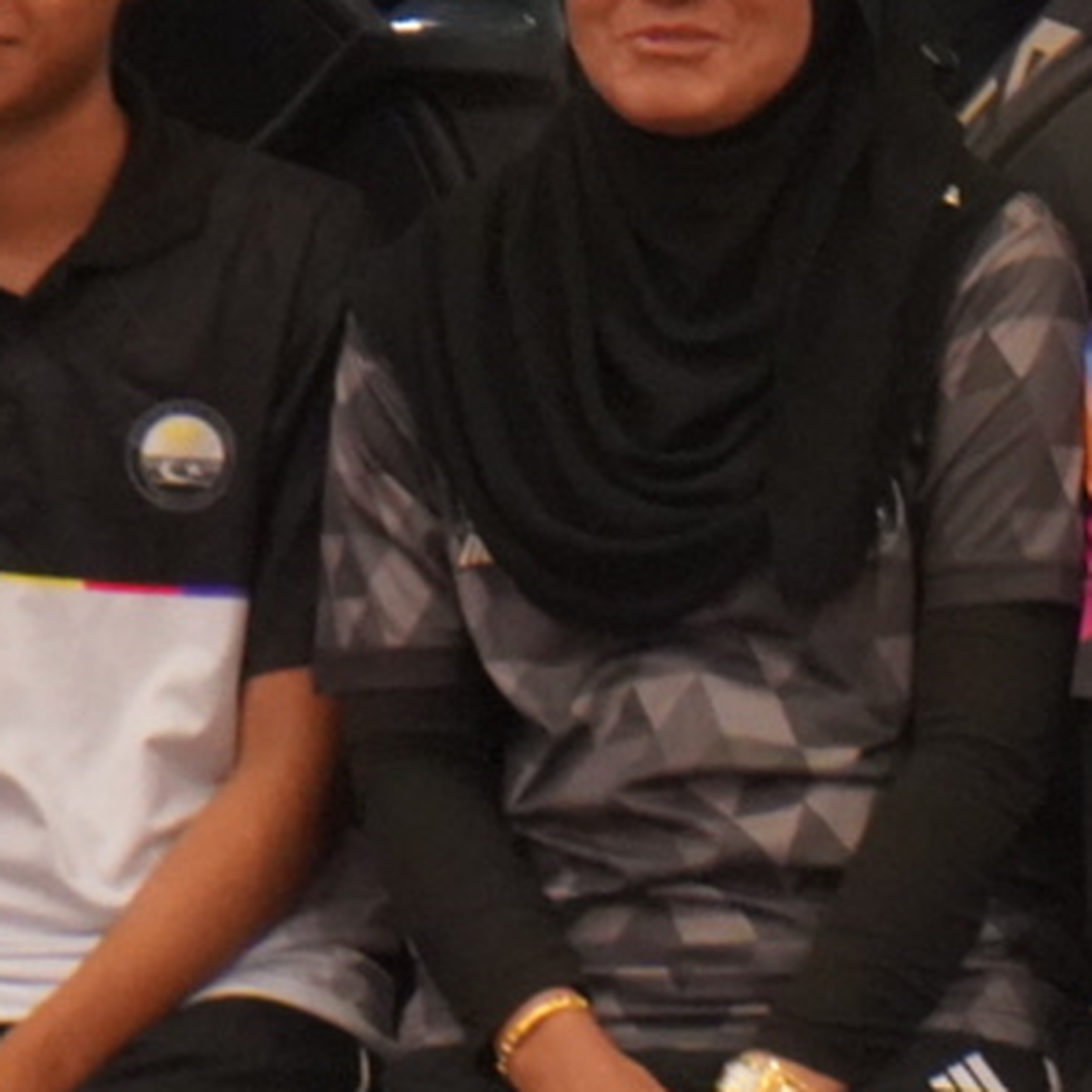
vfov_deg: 5.3
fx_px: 11599
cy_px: -660
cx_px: 1811
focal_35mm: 325
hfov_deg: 5.3
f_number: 5.6
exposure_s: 1/125
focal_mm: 70
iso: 12800
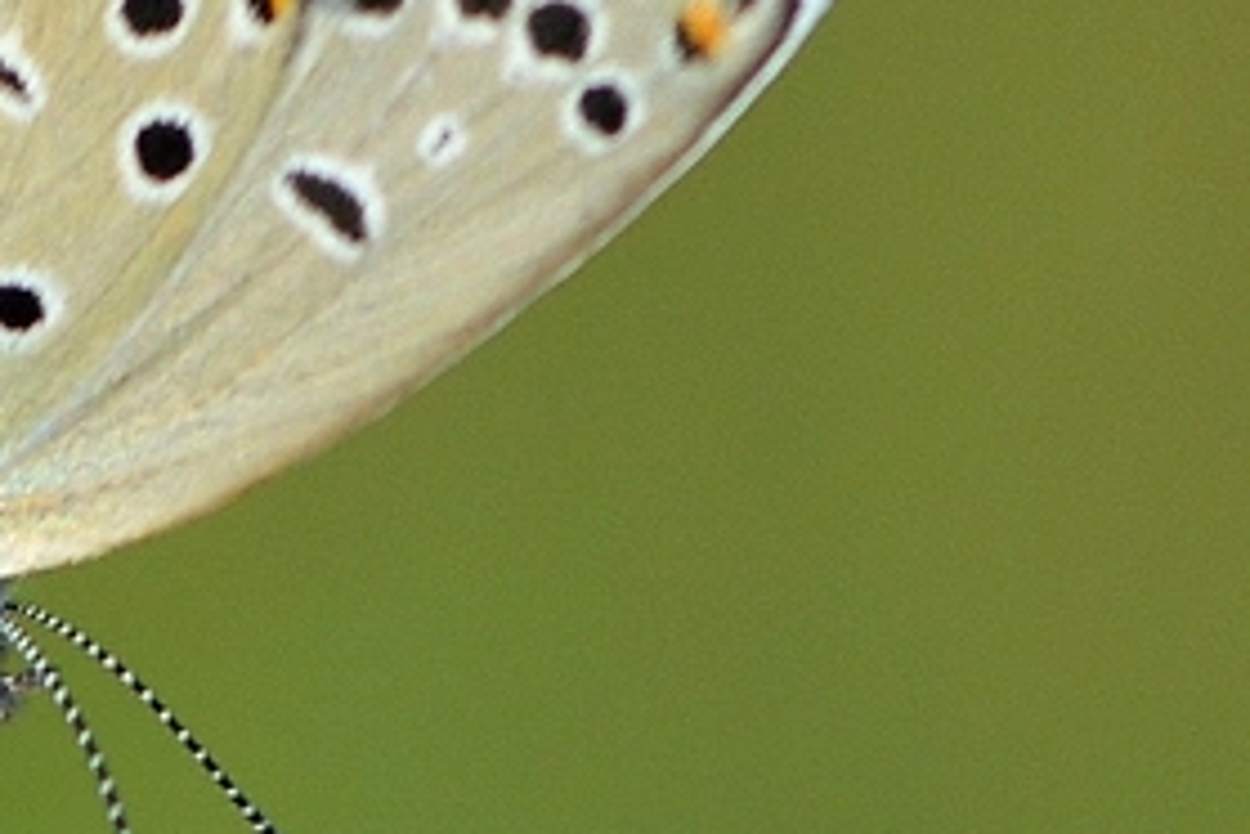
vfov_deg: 3.0
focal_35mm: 464
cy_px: 224
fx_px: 16115
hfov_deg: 4.4
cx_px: 215
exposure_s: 1/500
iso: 280
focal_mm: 135
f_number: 5.6
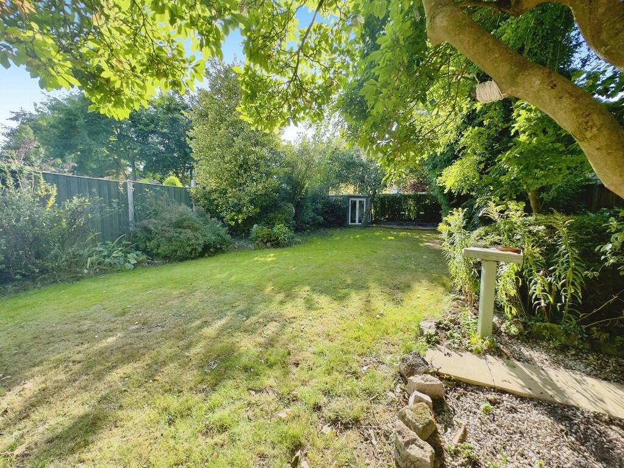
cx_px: 312
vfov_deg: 85.7
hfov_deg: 102.1
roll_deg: +0.1
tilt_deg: -4.6
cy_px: 234
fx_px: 252
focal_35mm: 14
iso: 40
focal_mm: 2.22
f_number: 2.2
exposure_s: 1/150
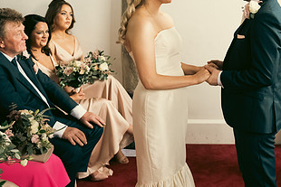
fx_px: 453
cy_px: 39
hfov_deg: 33.3
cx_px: 231
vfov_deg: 23.1
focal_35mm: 58
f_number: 3.5
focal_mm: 31
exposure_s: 1/160
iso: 800
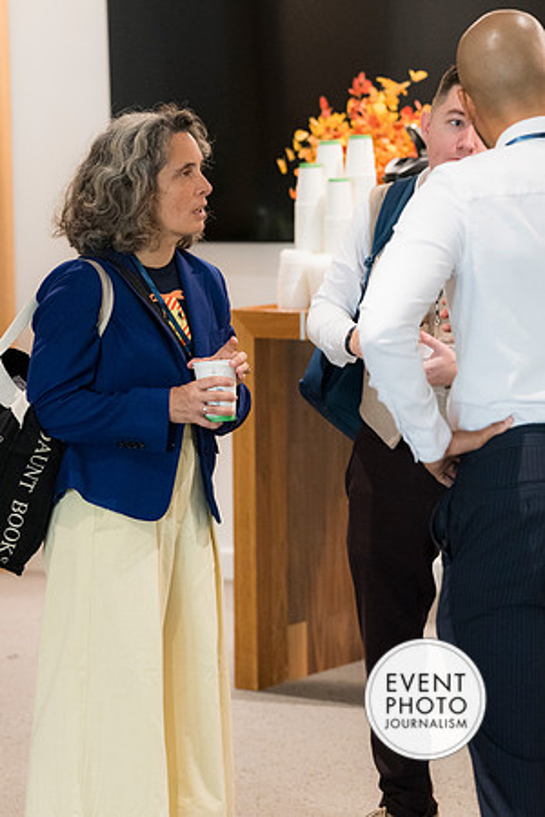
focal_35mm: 150
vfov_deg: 13.7
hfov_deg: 9.1
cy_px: 408
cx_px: 272
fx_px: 3406
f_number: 3.5
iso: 2200
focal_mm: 100
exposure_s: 1/160
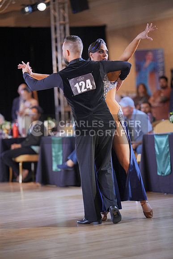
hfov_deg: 12.1
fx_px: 814
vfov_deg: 18.1
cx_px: 86
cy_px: 130
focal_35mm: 113
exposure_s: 1/500
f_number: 2
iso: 1250
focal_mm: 113
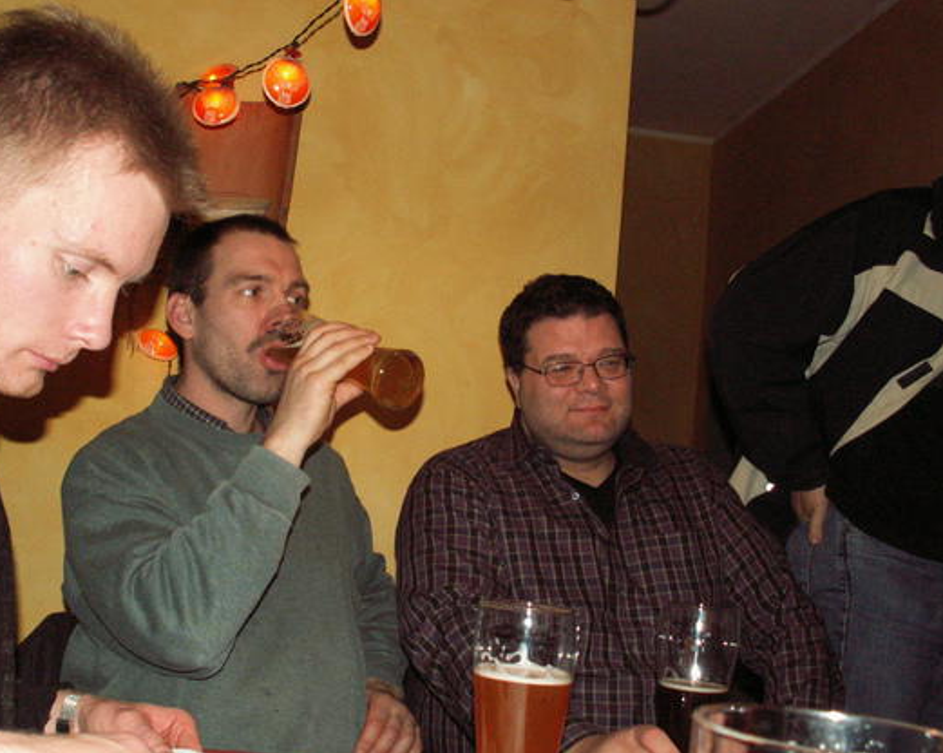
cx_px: 380
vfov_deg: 35.6
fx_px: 1171
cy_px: 420
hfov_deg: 43.6
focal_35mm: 42
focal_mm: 5.86
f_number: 2.8
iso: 160
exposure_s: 1/40
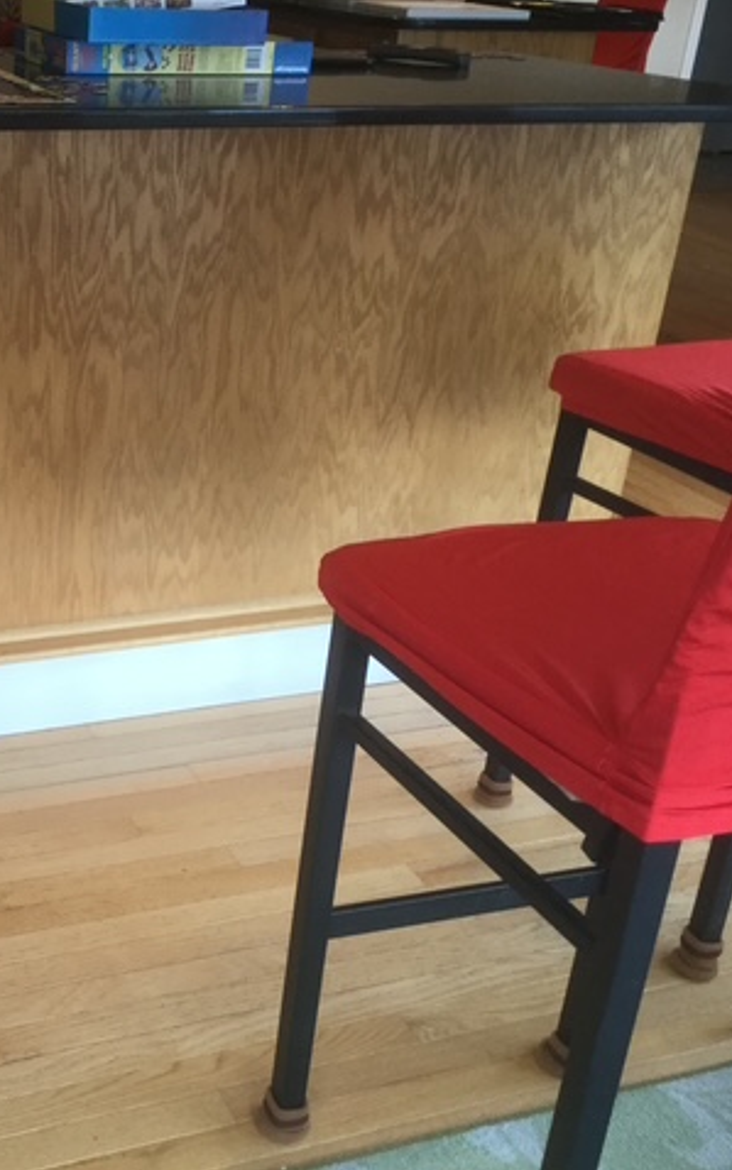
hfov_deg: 27.9
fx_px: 1404
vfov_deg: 45.3
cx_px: 44
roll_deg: -3.1
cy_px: 585
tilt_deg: -24.7
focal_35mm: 44
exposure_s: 1/30
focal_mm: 3.3
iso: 64
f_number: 2.4
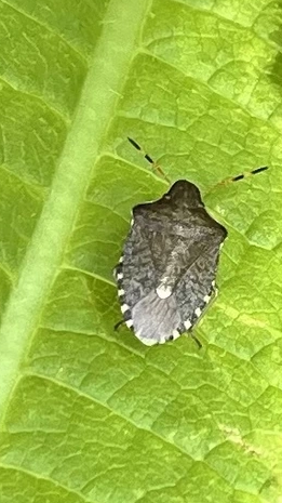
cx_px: 183
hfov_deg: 30.2
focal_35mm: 39
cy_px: 263
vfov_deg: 51.6
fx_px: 519
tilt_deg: -53.2
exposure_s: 1/804
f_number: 1.6
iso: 50
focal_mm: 5.1
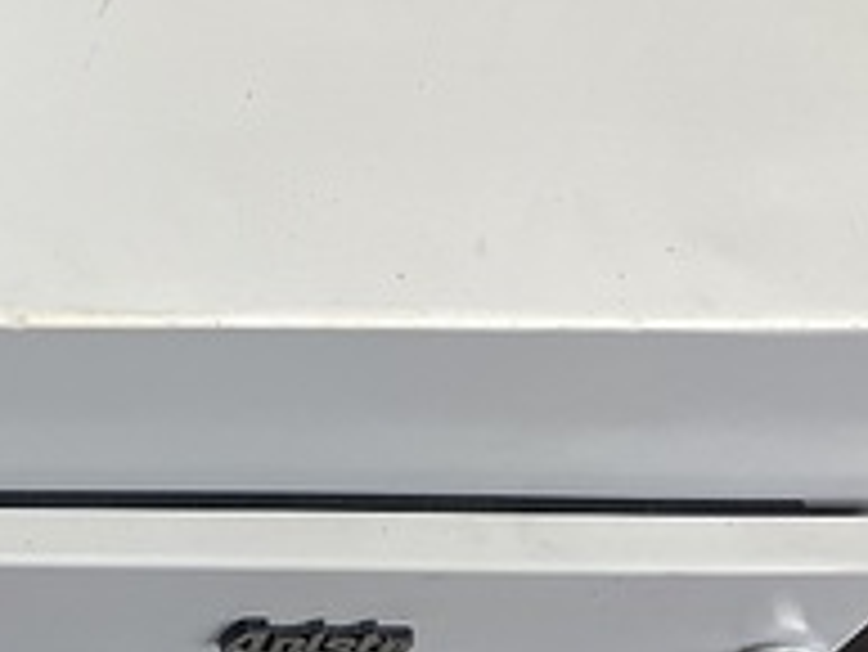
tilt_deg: -51.2
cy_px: -229
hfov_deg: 20.3
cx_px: -342
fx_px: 2158
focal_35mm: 86
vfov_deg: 16.2
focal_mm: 5.1
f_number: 1.6
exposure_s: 1/100
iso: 125
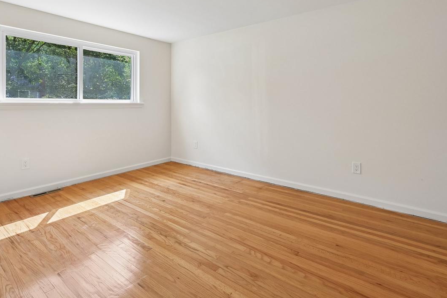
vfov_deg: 63.5
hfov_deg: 86.9
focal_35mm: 19
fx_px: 236
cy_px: 110
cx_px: 219
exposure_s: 1/40
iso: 400
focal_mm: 14
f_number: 11
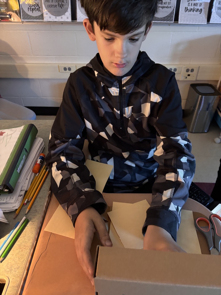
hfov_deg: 53.1
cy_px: 148
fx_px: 221
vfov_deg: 67.3
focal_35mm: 26
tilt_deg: -39.7
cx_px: 110
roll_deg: +0.5
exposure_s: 1/40
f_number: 1.6
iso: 500
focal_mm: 5.96
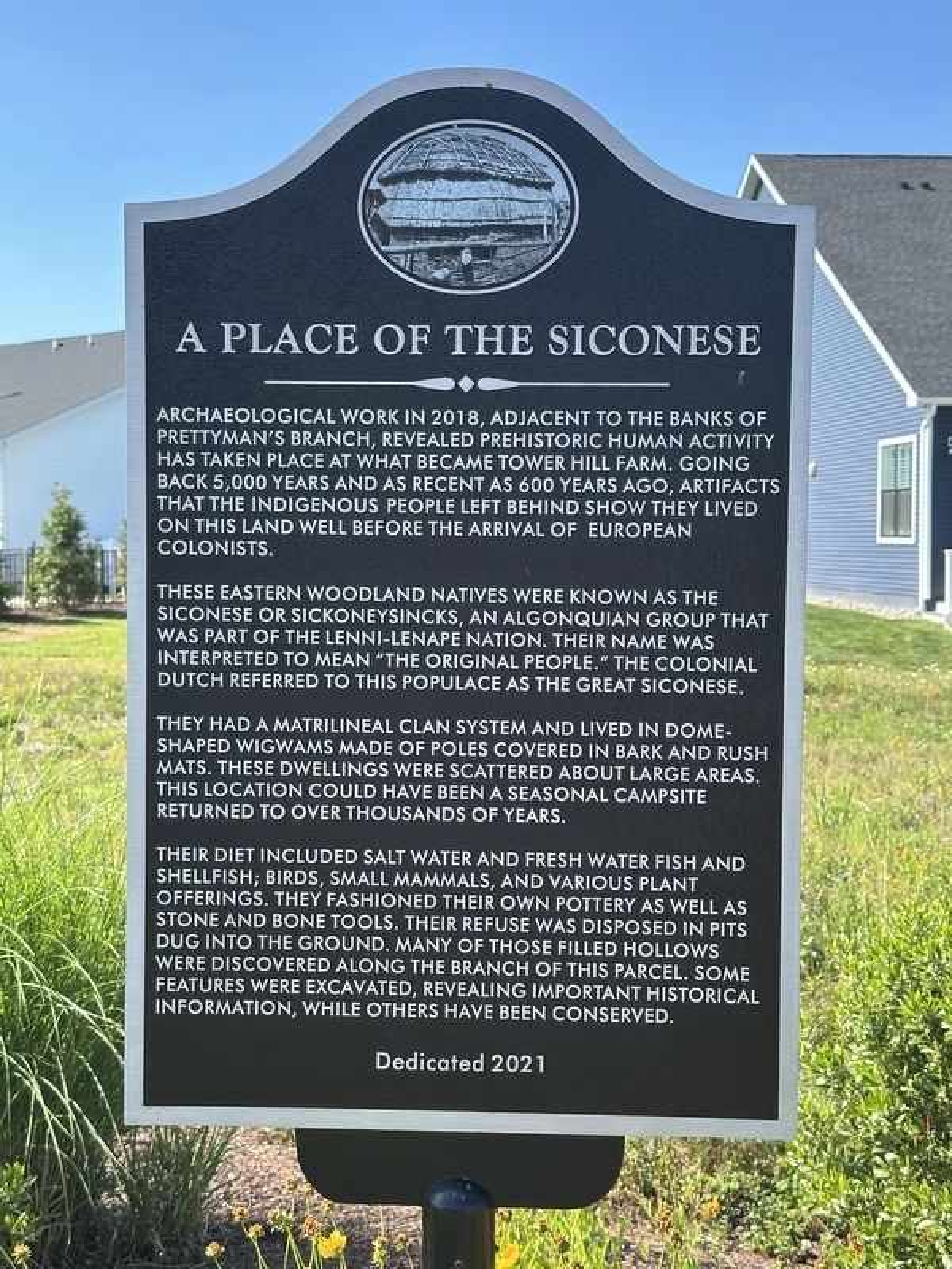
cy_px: 634
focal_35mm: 48
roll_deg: +0.7
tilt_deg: -2.8
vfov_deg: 39.7
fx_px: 1760
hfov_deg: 30.3
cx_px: 476
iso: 64
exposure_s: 1/903
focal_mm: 6.86
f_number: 1.78
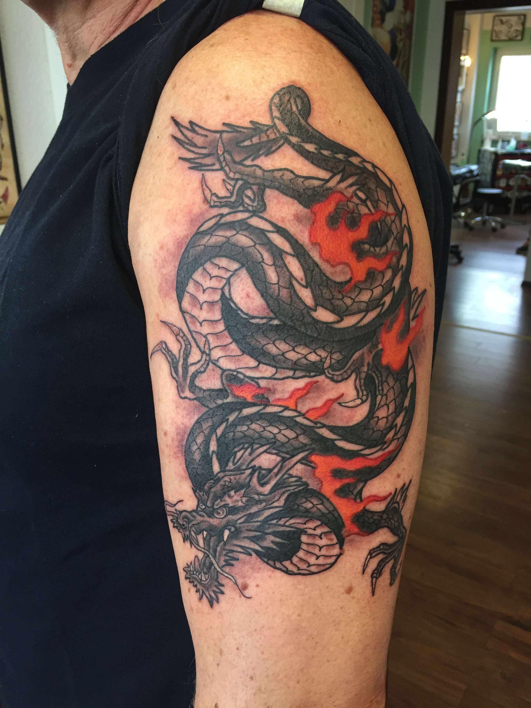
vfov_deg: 61.7
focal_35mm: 29
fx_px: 593
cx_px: 266
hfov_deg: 48.2
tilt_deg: -22.8
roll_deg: +0.1
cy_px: 354
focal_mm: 4.15
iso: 50
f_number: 2.2
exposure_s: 1/33
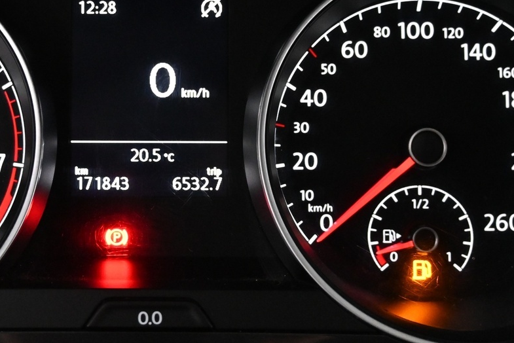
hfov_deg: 29.9
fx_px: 950
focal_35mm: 67
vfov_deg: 20.4
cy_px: 120
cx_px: 147
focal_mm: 21.5
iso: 4000
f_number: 4
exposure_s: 1/30
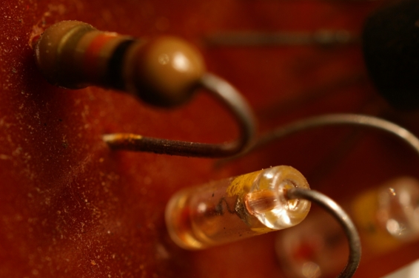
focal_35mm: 106
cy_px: 146
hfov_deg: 19.3
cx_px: 199
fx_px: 1232
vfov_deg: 12.9
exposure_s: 1
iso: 100
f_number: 5.6
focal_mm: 50
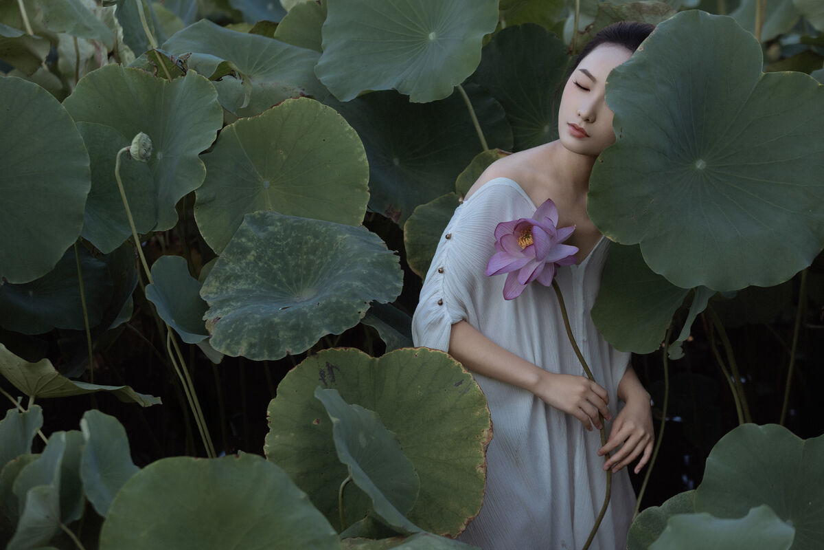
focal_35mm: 93
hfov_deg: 21.9
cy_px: 275
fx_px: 2129
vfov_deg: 14.7
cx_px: 412
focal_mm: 93
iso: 320
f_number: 4
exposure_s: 1/500
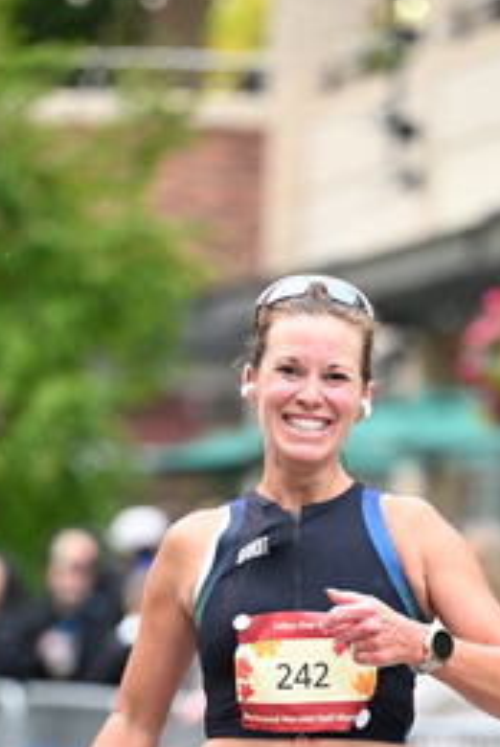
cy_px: 652
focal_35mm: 296
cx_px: 303
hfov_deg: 4.7
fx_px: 6150
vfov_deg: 6.9
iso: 1250
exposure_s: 1/1600
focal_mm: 140
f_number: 2.8
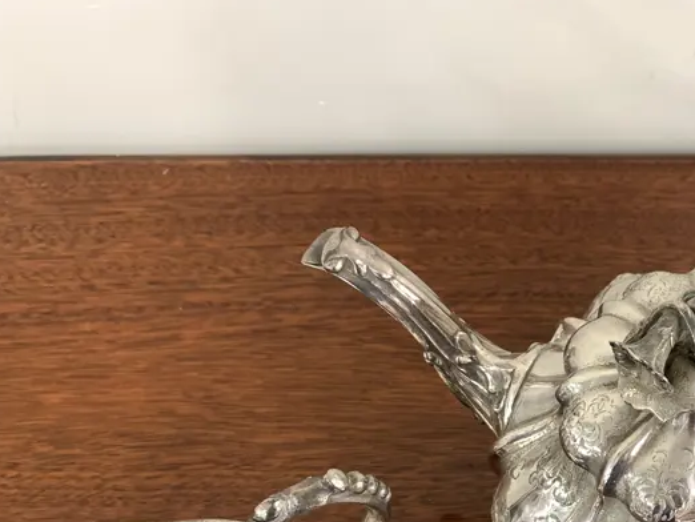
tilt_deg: -67.0
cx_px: 642
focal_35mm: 51
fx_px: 1024
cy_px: 499
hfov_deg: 35.0
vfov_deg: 27.2
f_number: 1.8
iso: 200
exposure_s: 1/50
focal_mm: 4.25
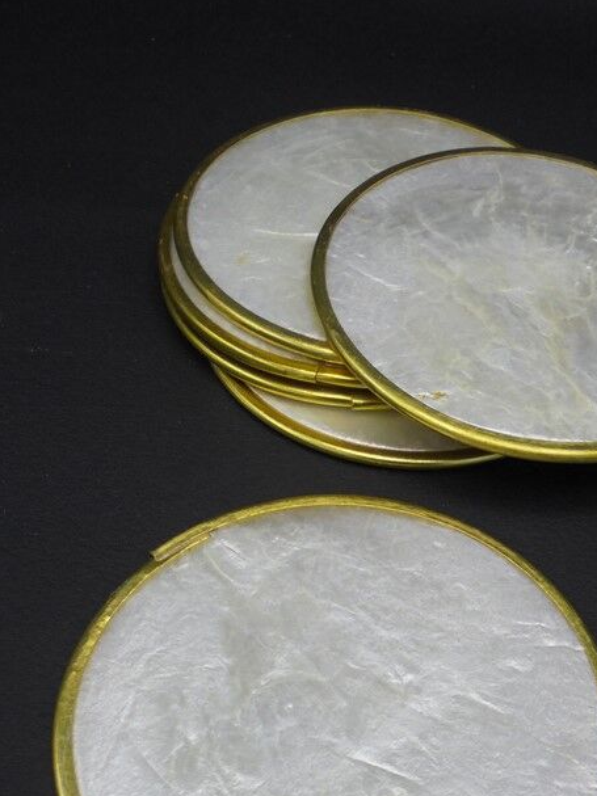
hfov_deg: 33.4
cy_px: 561
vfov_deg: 42.9
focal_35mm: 43
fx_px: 989
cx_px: 379
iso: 100
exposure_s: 1/50
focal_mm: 5.3
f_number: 3.7
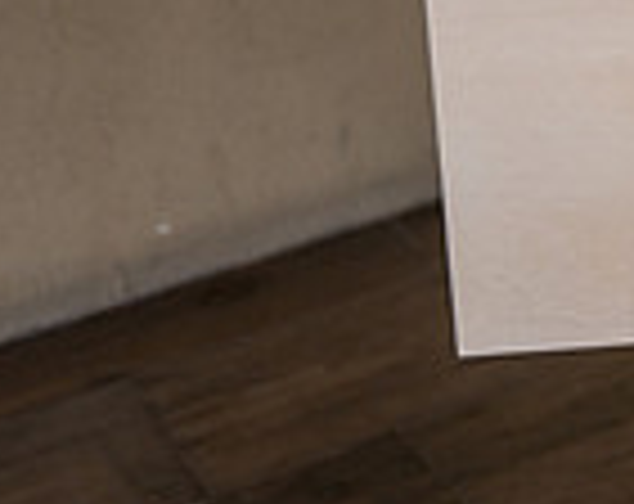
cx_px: 1196
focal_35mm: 124
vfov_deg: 11.8
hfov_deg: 13.7
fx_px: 2320
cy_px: -263
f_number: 2.8
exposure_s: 1/800
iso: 500
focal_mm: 32
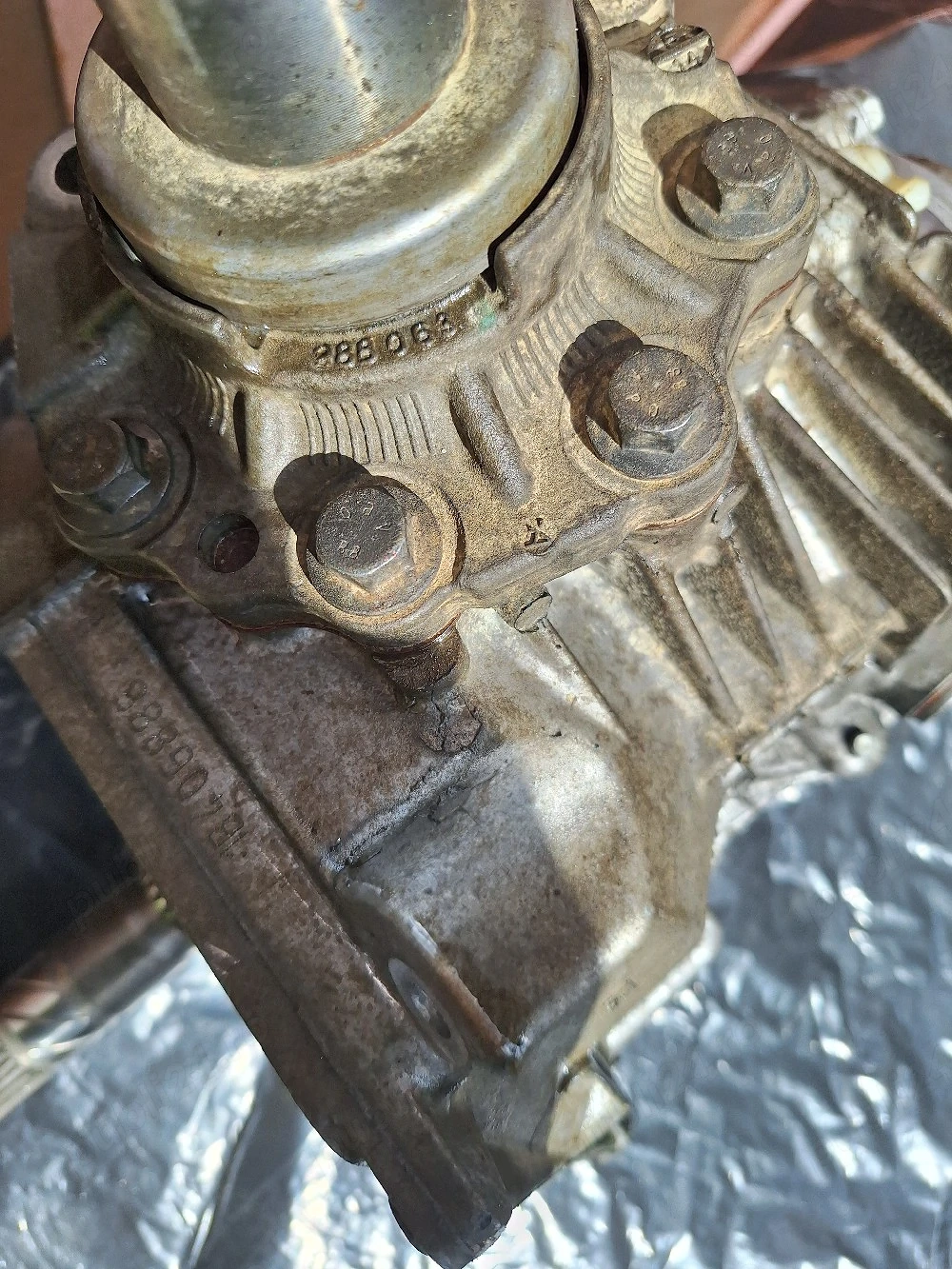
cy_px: 634
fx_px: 843
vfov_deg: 73.9
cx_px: 476
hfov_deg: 58.9
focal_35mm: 23
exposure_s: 1/1429
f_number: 1.8
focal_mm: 5.54
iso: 40
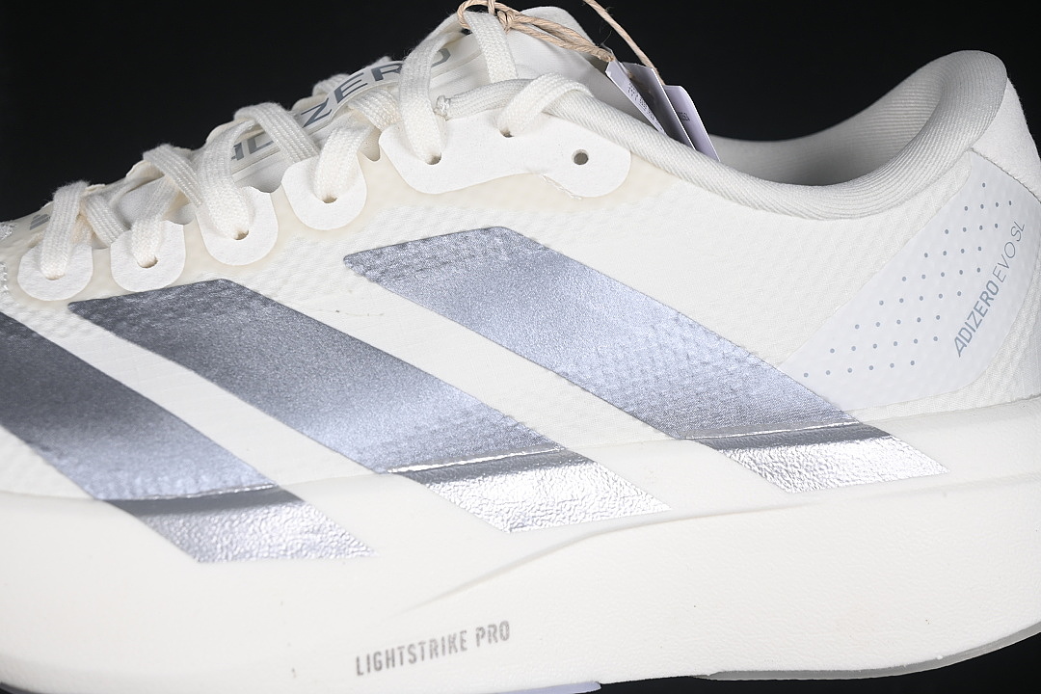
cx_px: 520
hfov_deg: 27.0
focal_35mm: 75
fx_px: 2169
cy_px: 347
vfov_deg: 18.2
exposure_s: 1/80
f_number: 7.1
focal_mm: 50
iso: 160
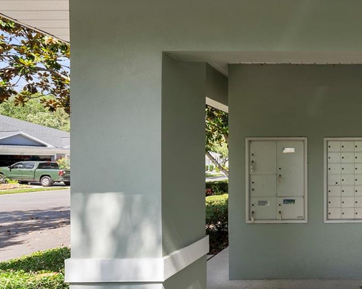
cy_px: 161
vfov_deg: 53.0
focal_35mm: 27
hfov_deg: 52.8
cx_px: 350
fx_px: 289
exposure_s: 1/100
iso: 80
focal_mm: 12
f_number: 5.6
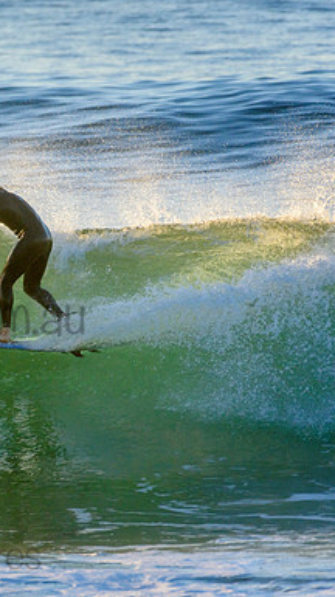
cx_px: -79
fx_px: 18750
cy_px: 298
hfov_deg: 1.0
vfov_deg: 1.8
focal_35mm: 1185
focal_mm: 500
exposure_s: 1/1250
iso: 450
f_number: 5.6
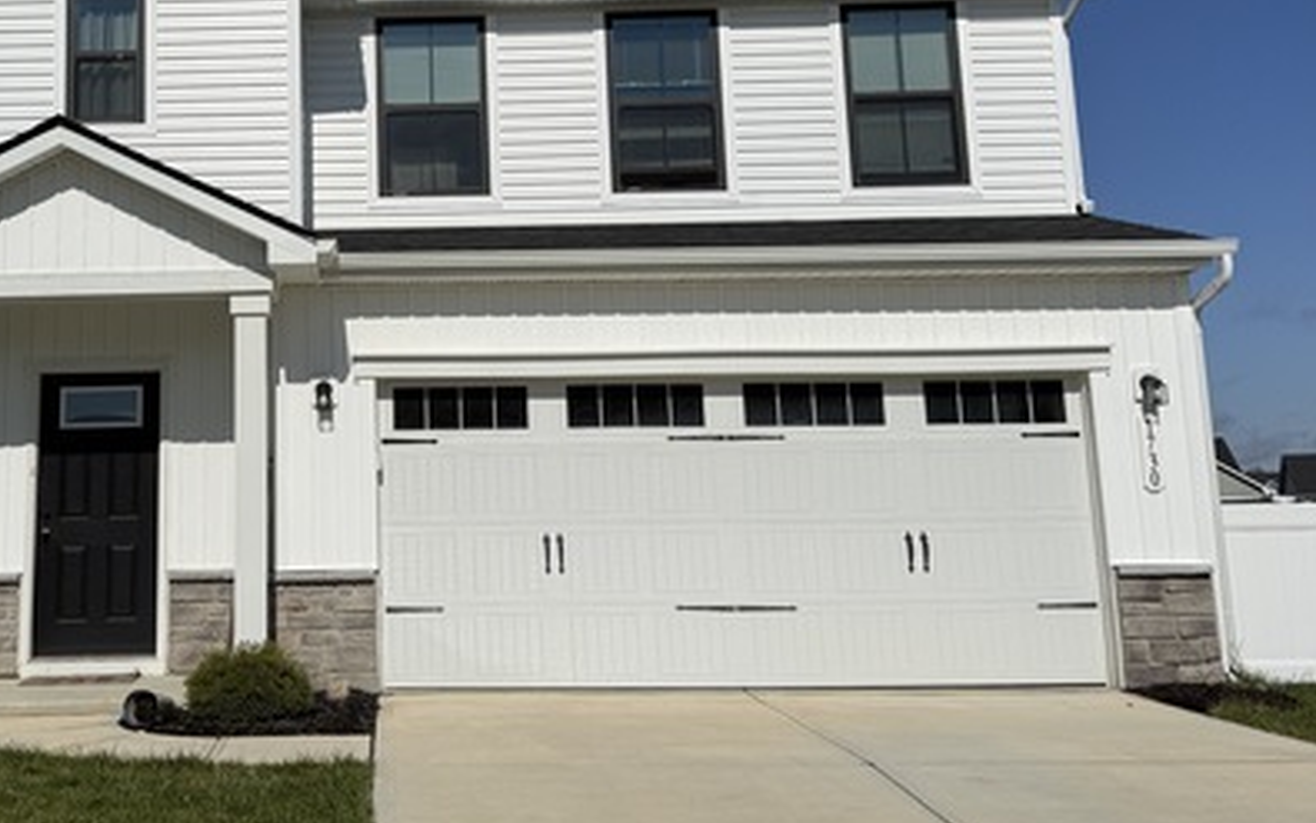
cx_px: 335
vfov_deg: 29.5
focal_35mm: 43
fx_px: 1542
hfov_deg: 44.7
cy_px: 237
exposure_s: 1/14286
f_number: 1.78
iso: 50
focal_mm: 6.76
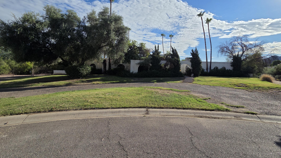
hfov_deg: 102.9
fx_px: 112
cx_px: 148
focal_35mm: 15
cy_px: 69
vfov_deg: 70.2
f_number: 2.2
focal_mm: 2.2
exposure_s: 1/3409
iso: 50
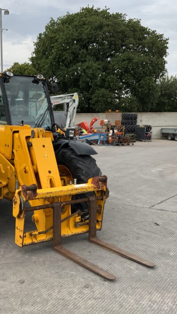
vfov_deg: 44.5
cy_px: 167
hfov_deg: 25.8
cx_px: 57
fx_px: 383
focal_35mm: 46
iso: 16
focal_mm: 3
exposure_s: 1/816
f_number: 1.8
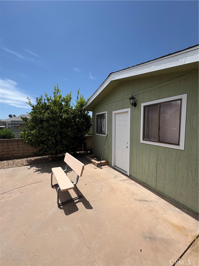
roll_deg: -1.4
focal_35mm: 14
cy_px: 133
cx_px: 100
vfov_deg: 102.1
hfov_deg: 85.7
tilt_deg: -3.7
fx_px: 107
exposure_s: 1/2674
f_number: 2.2
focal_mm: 2.22
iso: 50
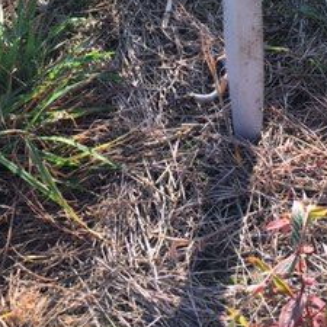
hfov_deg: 23.7
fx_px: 780
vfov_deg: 22.4
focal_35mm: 73
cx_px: 183
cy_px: -28
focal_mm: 4.15
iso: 25
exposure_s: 1/354
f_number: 2.2
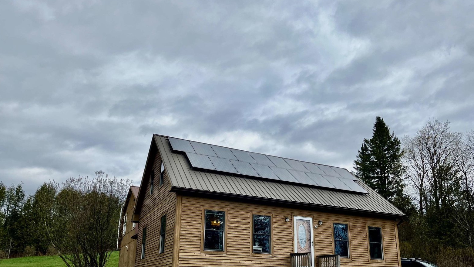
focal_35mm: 29
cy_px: 174
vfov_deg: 39.8
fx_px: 364
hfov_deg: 66.1
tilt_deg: +16.7
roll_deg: +0.2
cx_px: 241
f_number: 1.6
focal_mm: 5.1
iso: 50
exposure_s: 1/4484
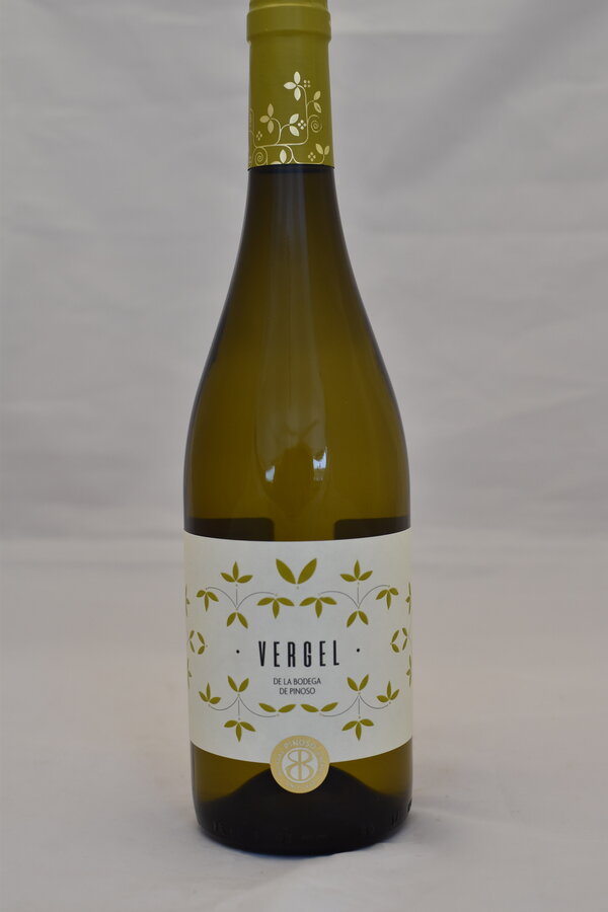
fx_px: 1330
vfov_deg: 37.9
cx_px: 304
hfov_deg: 25.8
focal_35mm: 52
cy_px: 456
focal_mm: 35
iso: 640
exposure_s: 1/200
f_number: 3.5
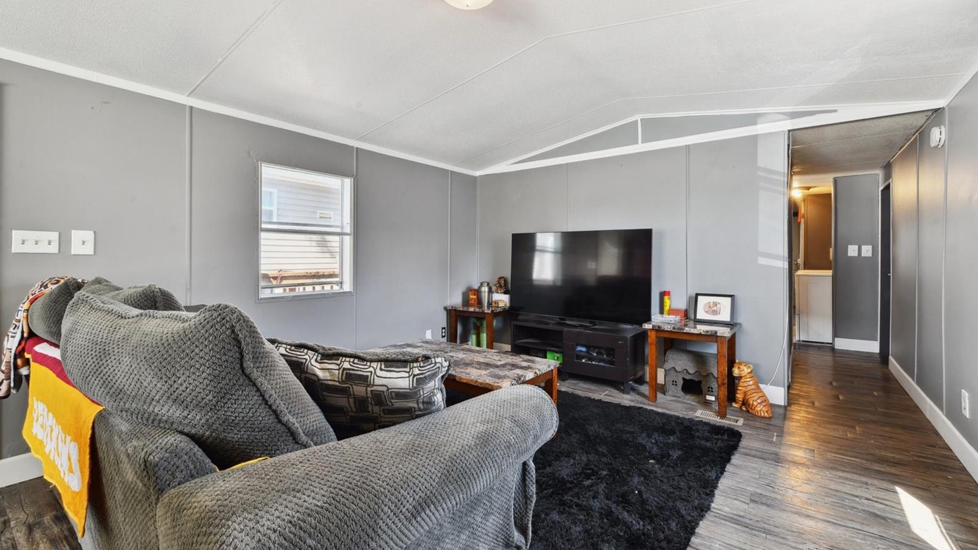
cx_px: 491
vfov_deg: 67.0
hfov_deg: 99.4
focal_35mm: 16
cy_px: 258
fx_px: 415
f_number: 11
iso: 400
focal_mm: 15
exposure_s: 1/8
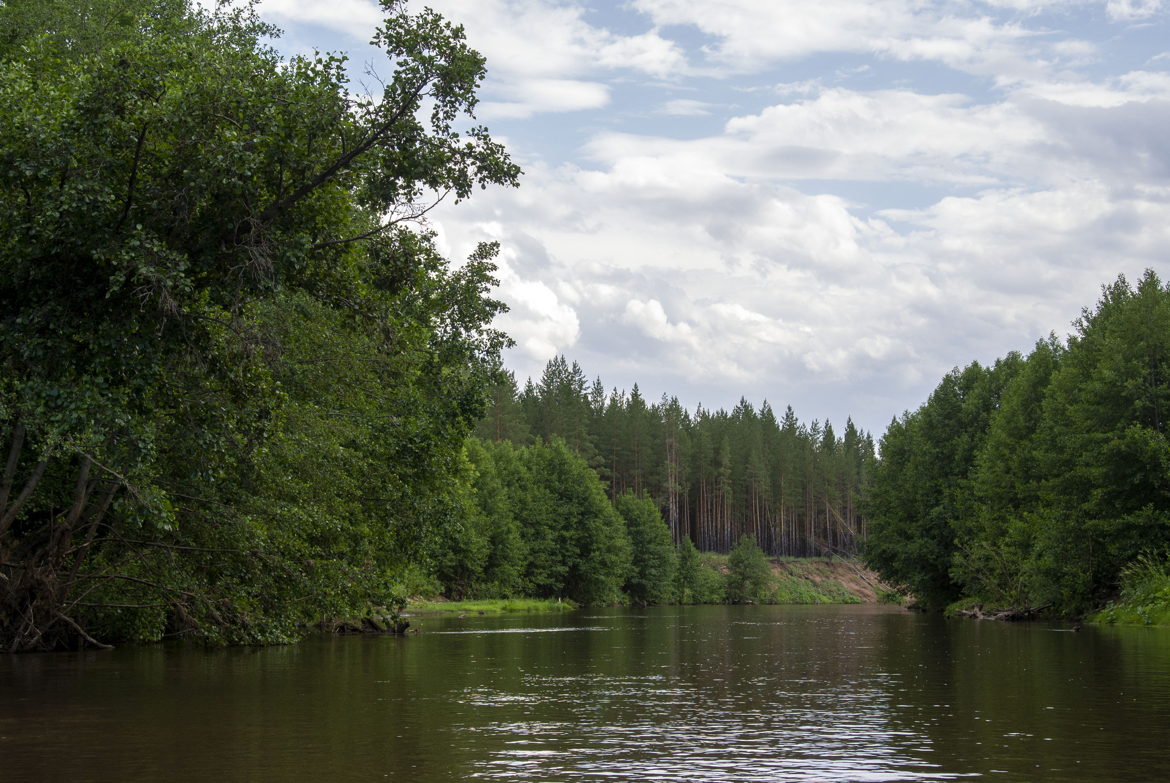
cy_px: 392
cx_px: 585
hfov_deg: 34.4
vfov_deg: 23.4
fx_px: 1887
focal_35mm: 58
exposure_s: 1/250
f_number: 5
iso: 100
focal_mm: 21.5
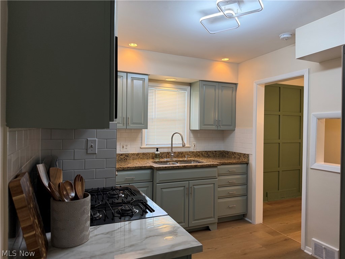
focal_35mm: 24
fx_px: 239
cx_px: 172
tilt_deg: +0.7
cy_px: 130
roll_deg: +0.1
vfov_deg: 56.8
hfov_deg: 71.6
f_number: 1.78
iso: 160
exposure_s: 1/124
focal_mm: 6.76
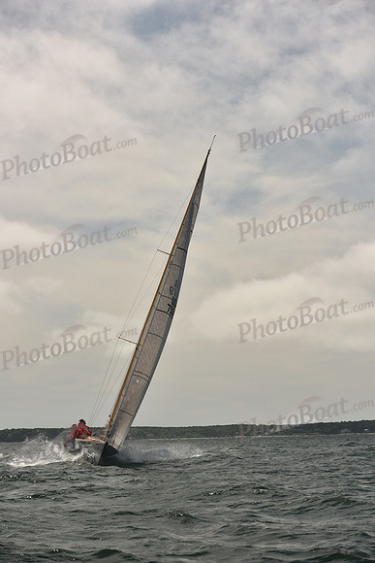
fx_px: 1093
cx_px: 188
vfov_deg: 28.8
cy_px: 282
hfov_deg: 19.5
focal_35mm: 70
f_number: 6.3
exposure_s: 1/2000
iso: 320
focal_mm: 70
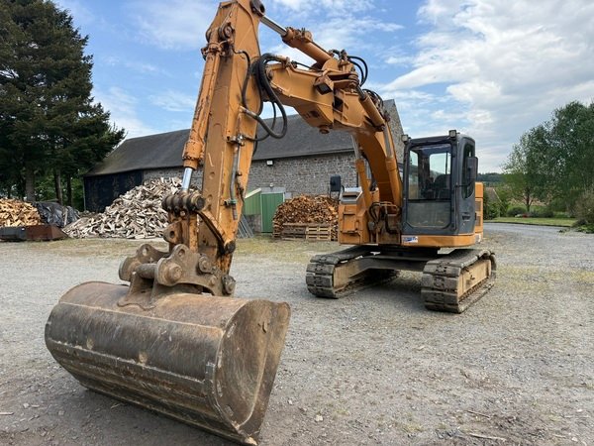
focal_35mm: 24
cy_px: 223
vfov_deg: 56.8
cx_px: 297
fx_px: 412
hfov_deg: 71.6
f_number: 1.78
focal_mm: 6.76
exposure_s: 1/2611
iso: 100
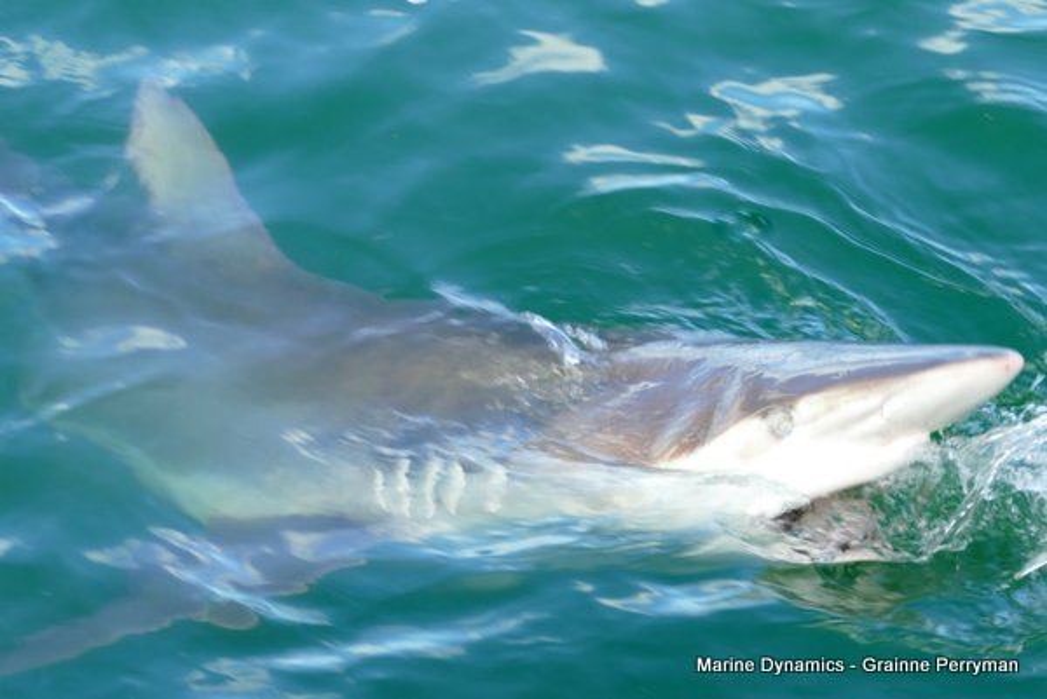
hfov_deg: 18.6
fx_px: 3201
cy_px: 350
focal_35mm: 110
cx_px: 524
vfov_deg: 12.5
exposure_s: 1/125
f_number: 3.9
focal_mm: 39.97
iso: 125
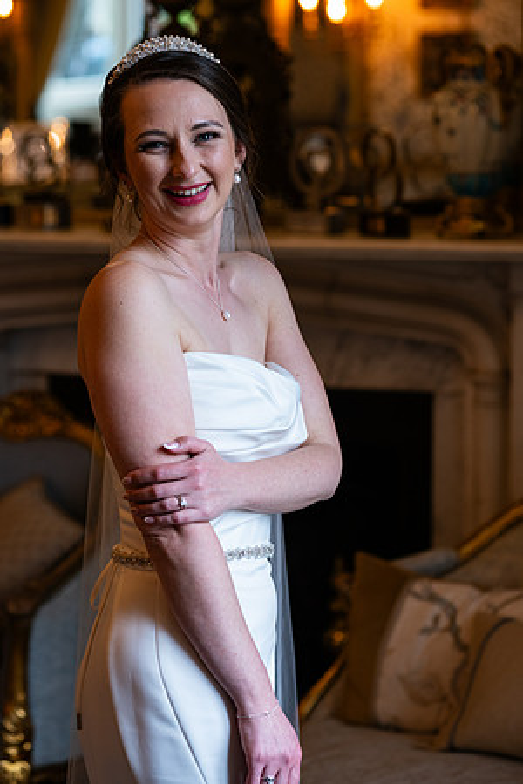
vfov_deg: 20.4
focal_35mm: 100
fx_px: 2179
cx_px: 262
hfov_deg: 13.7
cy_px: 392
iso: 400
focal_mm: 100
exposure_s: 1/160
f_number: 3.5
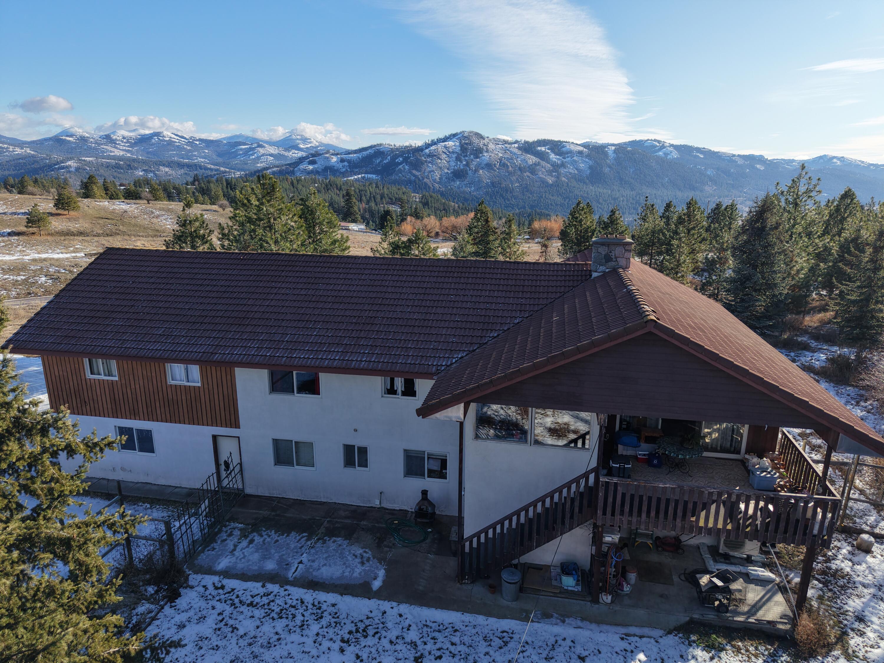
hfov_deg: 71.6
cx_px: 442
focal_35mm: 24
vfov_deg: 56.8
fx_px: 613
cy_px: 332
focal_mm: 8.67
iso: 330
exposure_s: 1/5000
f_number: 1.8
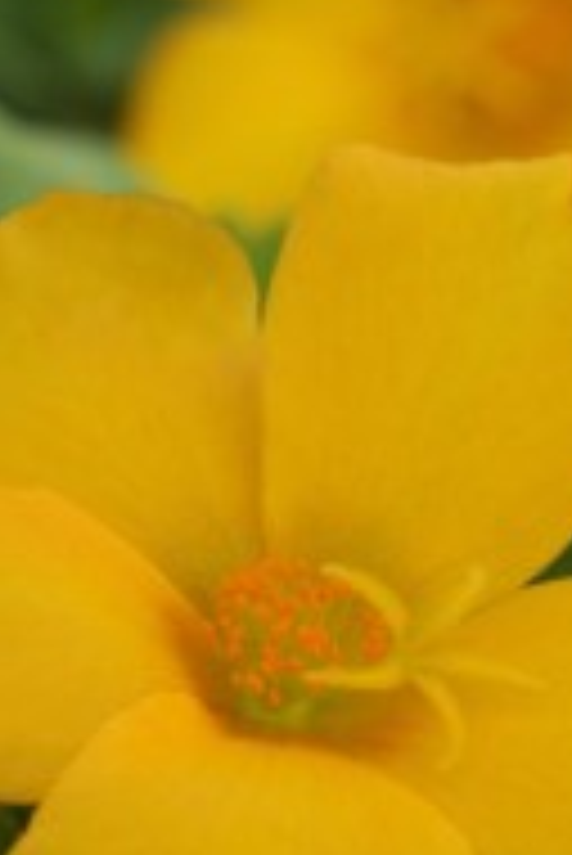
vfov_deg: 5.5
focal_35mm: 374
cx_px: 306
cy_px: 598
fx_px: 8901
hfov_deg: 3.7
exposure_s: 1/100
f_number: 11
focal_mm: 105
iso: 200
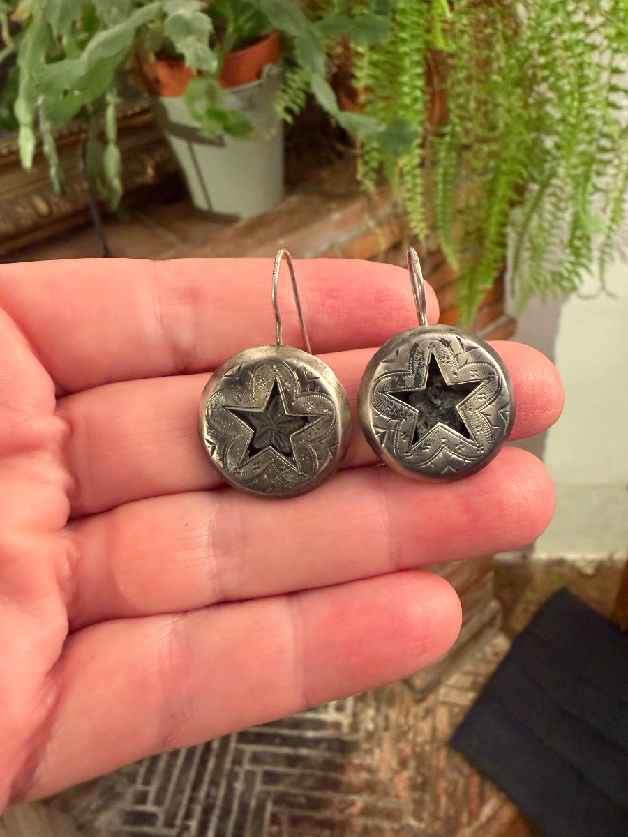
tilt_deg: -35.8
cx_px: 314
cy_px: 418
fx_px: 629
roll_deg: +7.0
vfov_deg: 67.3
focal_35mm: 26
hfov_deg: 53.1
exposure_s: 1/50
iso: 400
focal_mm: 2.22
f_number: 2.2
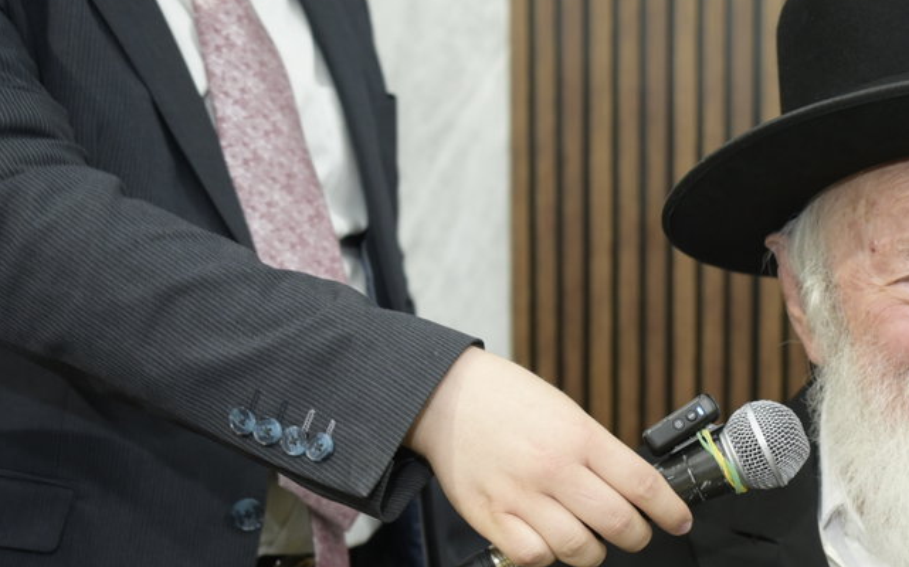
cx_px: 987
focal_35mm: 78
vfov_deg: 16.5
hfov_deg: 24.8
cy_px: 505
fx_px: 1931
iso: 800
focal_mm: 35
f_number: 4
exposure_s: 1/100
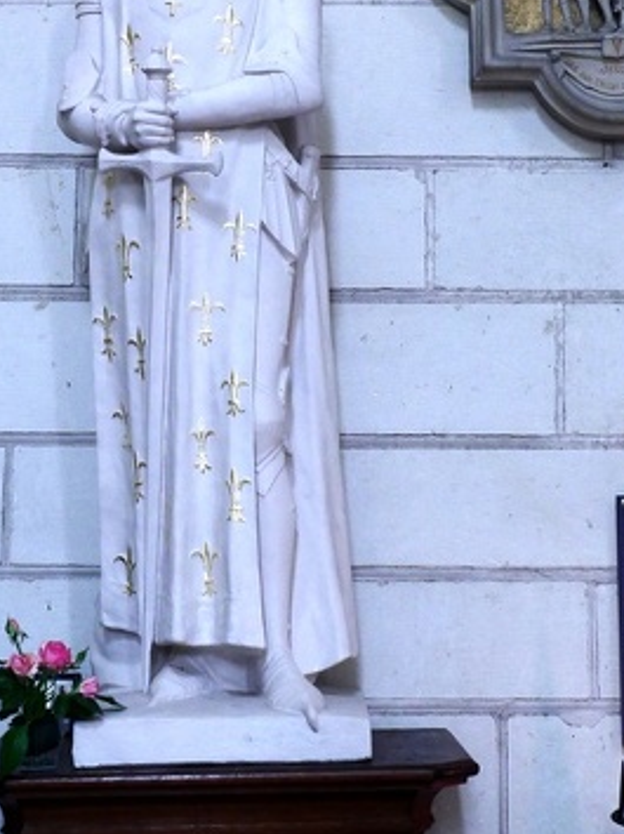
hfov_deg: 17.5
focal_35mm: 84
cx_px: 392
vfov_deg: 23.1
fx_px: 2021
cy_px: 219
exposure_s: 1/20
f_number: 3.2
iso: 1600
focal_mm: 25
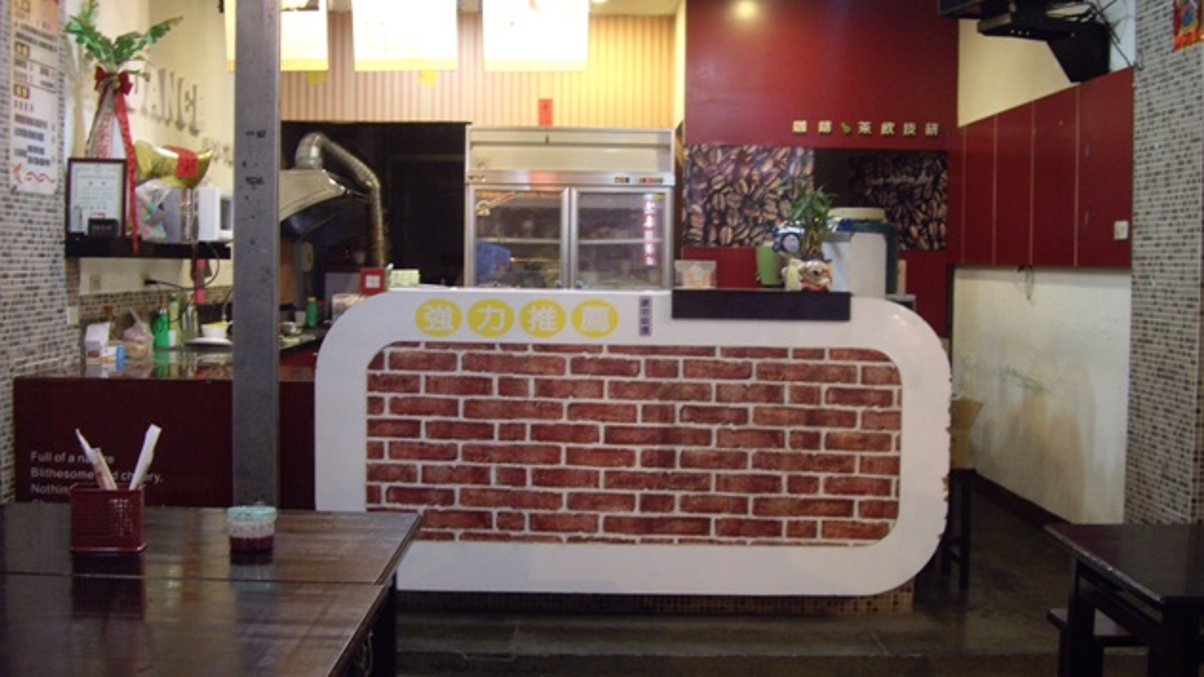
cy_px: 334
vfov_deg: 28.3
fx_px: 1341
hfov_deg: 48.4
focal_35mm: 42
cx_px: 597
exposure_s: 1/8
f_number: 2.8
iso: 200
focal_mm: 7.9
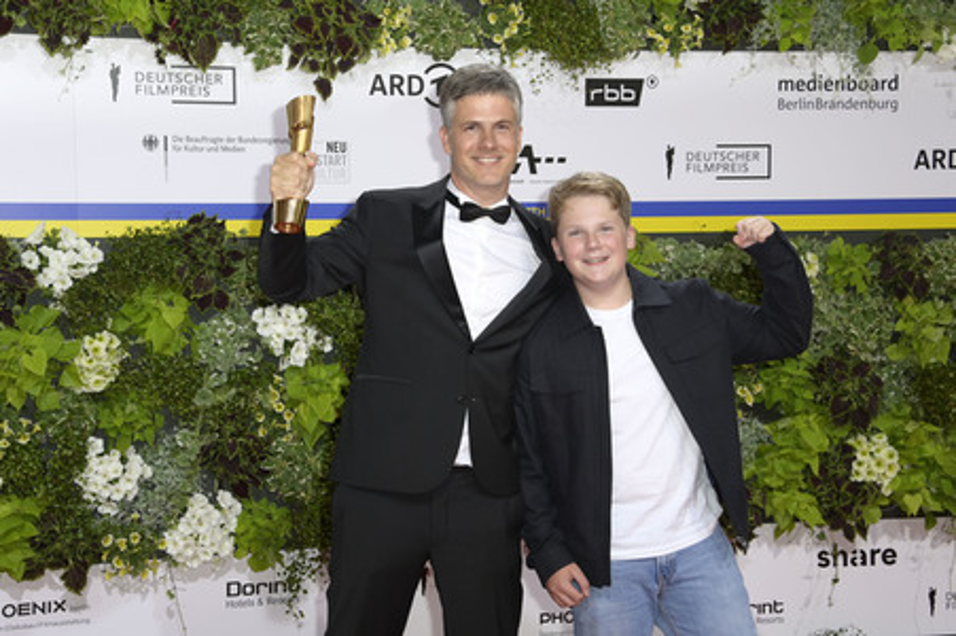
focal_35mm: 65
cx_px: 478
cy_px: 318
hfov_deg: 31.0
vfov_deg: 20.9
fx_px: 1725
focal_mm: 65
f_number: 5.6
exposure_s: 1/250
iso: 500
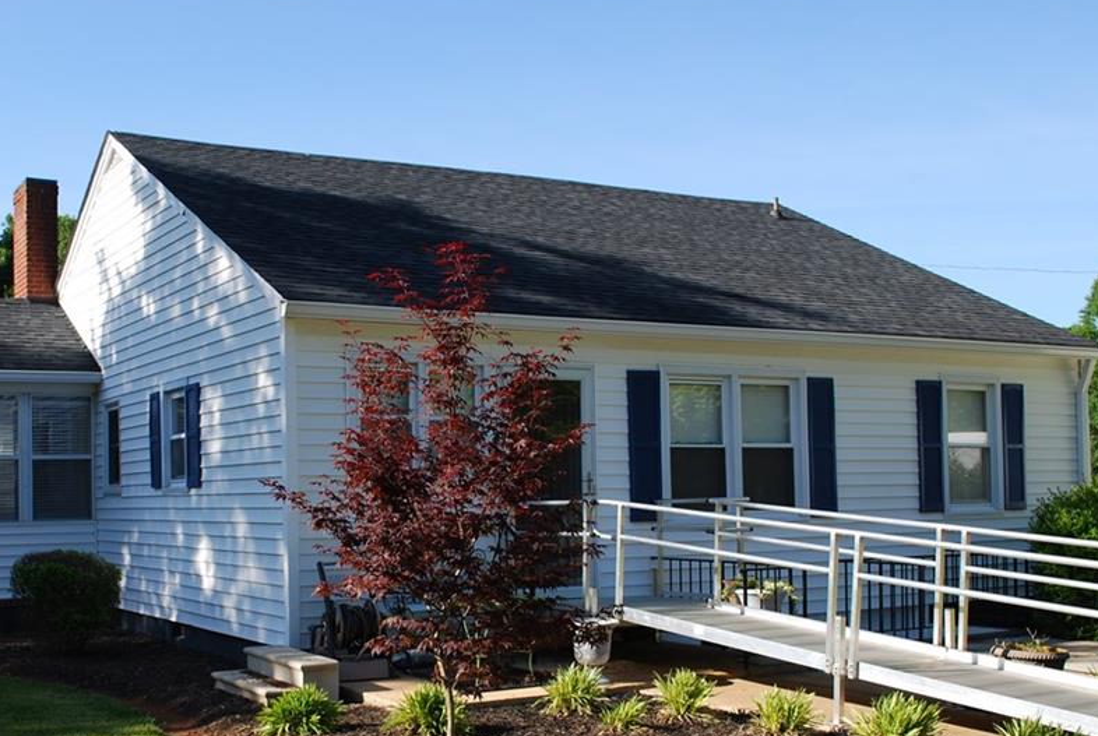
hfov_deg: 45.1
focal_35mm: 43
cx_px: 446
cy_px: 463
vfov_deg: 31.2
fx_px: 1314
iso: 100
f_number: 6.3
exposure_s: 1/160
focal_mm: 22
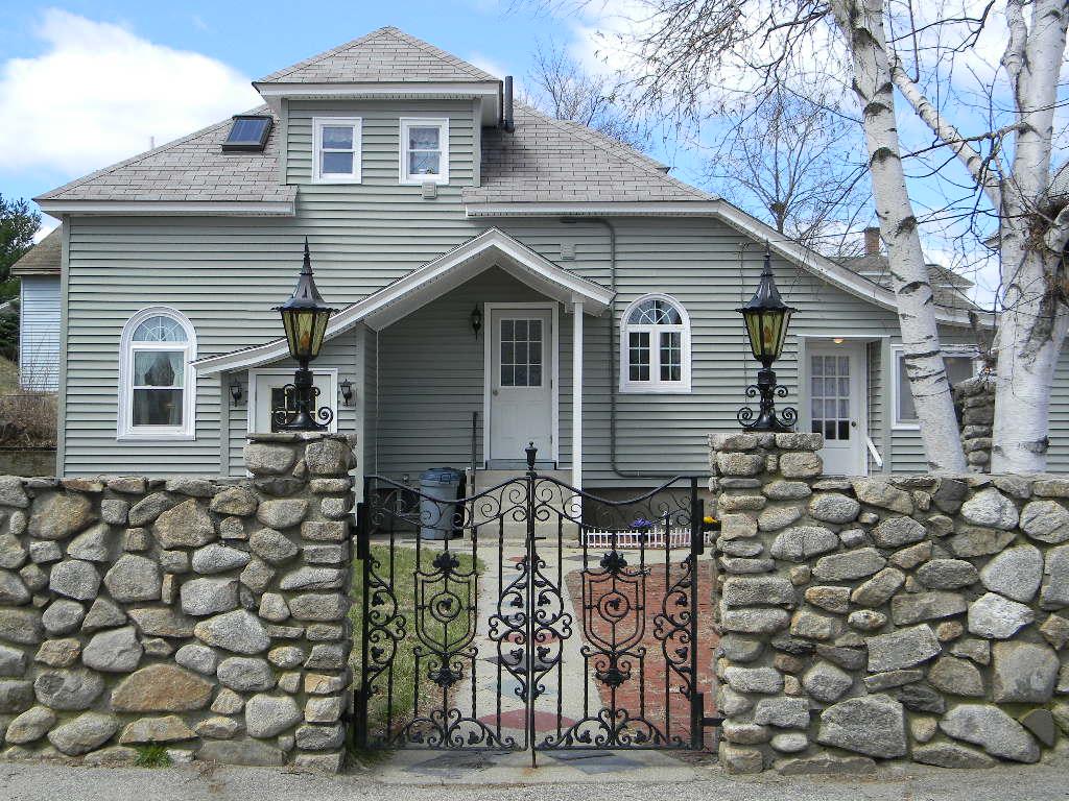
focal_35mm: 41
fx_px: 1266
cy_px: 400
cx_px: 534
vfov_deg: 35.1
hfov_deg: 45.8
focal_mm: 7.3
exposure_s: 1/462
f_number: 3.8
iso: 80
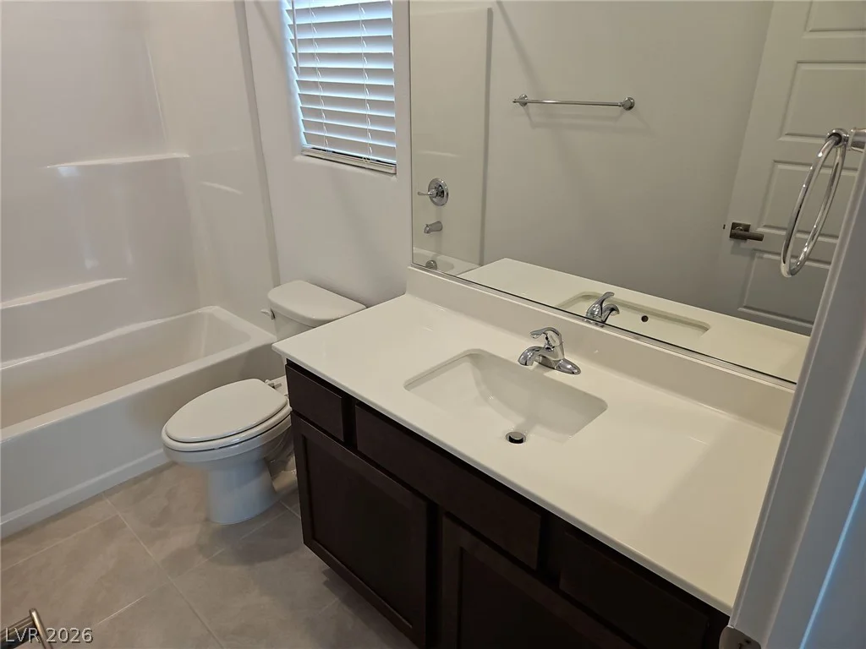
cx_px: 433
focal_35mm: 23
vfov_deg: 58.9
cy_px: 324
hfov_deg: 73.9
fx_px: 575
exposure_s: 1/59.2
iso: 85
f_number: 1.8
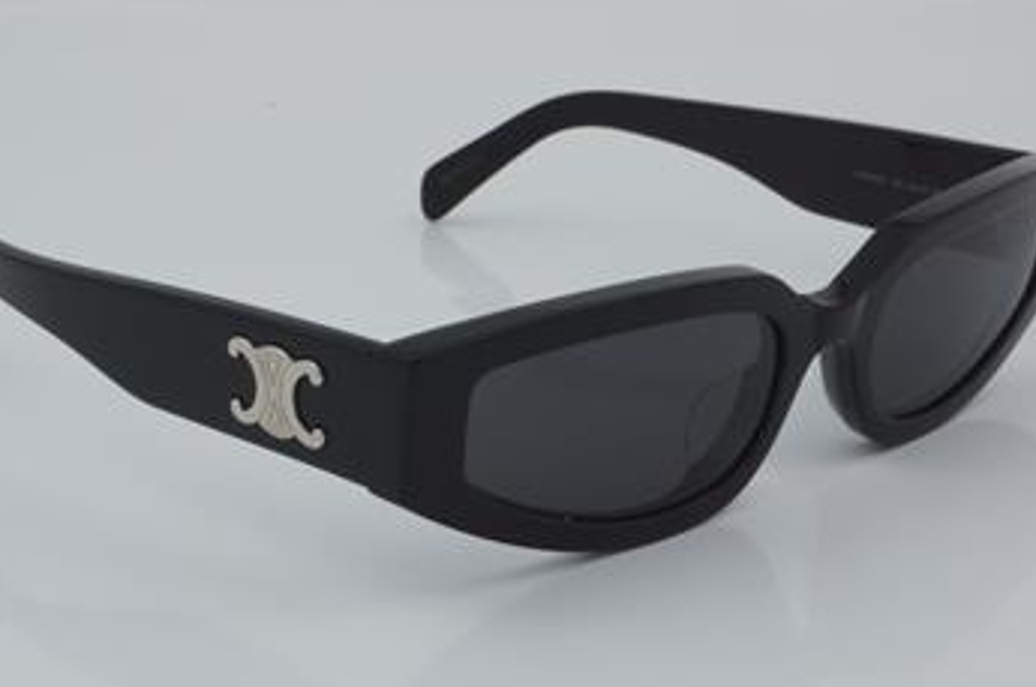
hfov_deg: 23.4
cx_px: 492
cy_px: 330
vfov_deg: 15.7
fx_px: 2500
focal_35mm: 87
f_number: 32
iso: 100
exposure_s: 1/4
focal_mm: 50
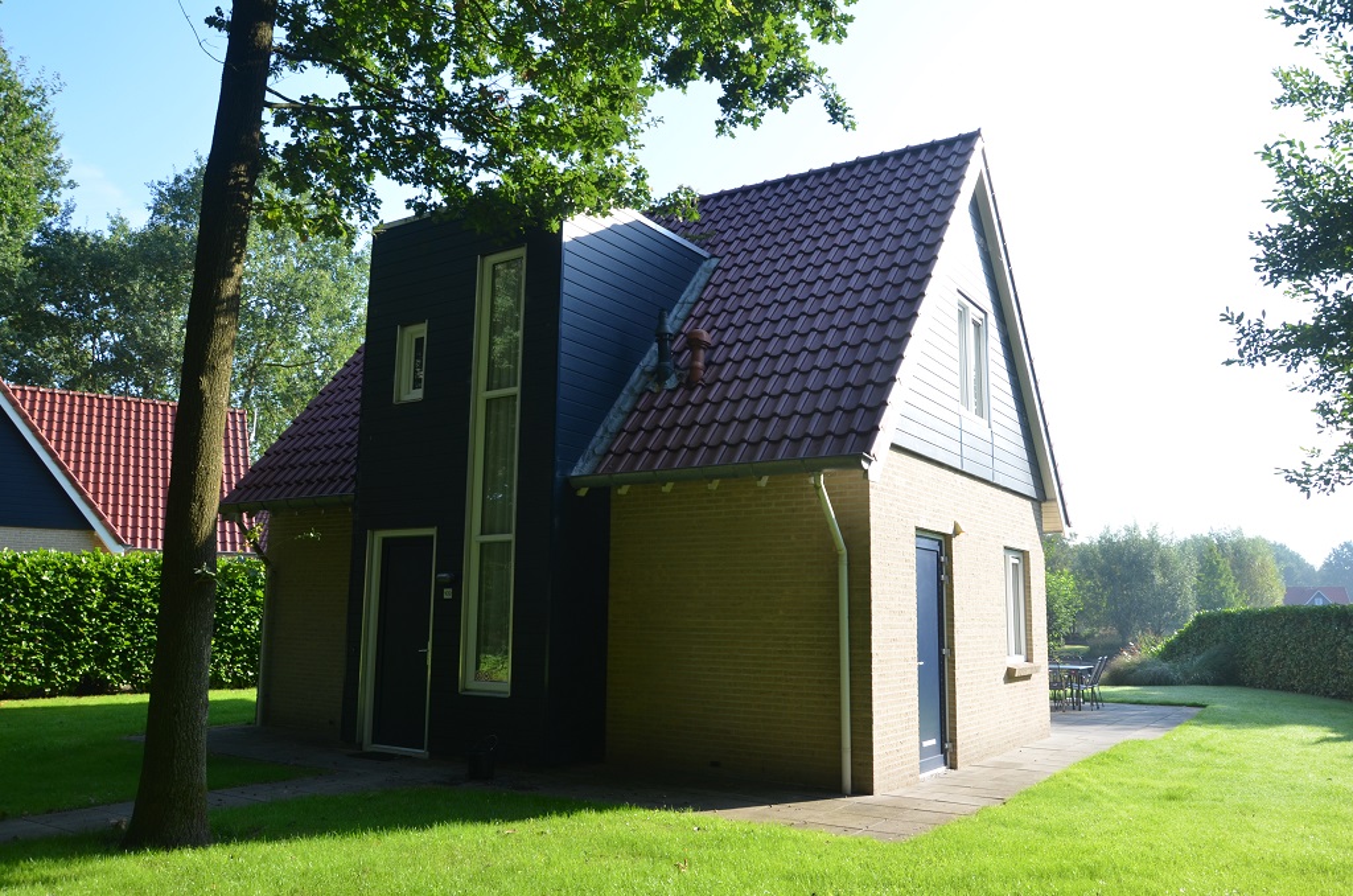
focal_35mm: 27
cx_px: 676
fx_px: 1013
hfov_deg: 67.5
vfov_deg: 47.7
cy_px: 448
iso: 200
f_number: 7.1
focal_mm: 18
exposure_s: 1/200
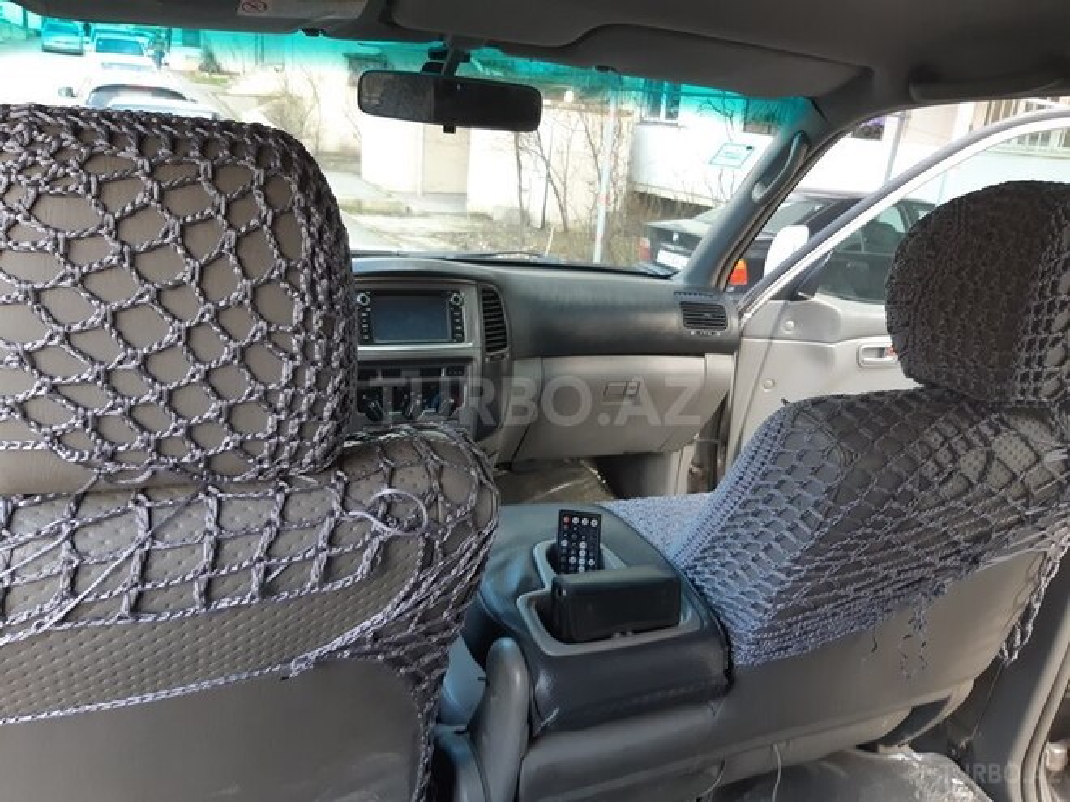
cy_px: 401
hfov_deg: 67.3
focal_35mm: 26
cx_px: 535
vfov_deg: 53.1
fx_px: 804
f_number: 1.7
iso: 80
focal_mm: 3.93
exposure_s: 1/50
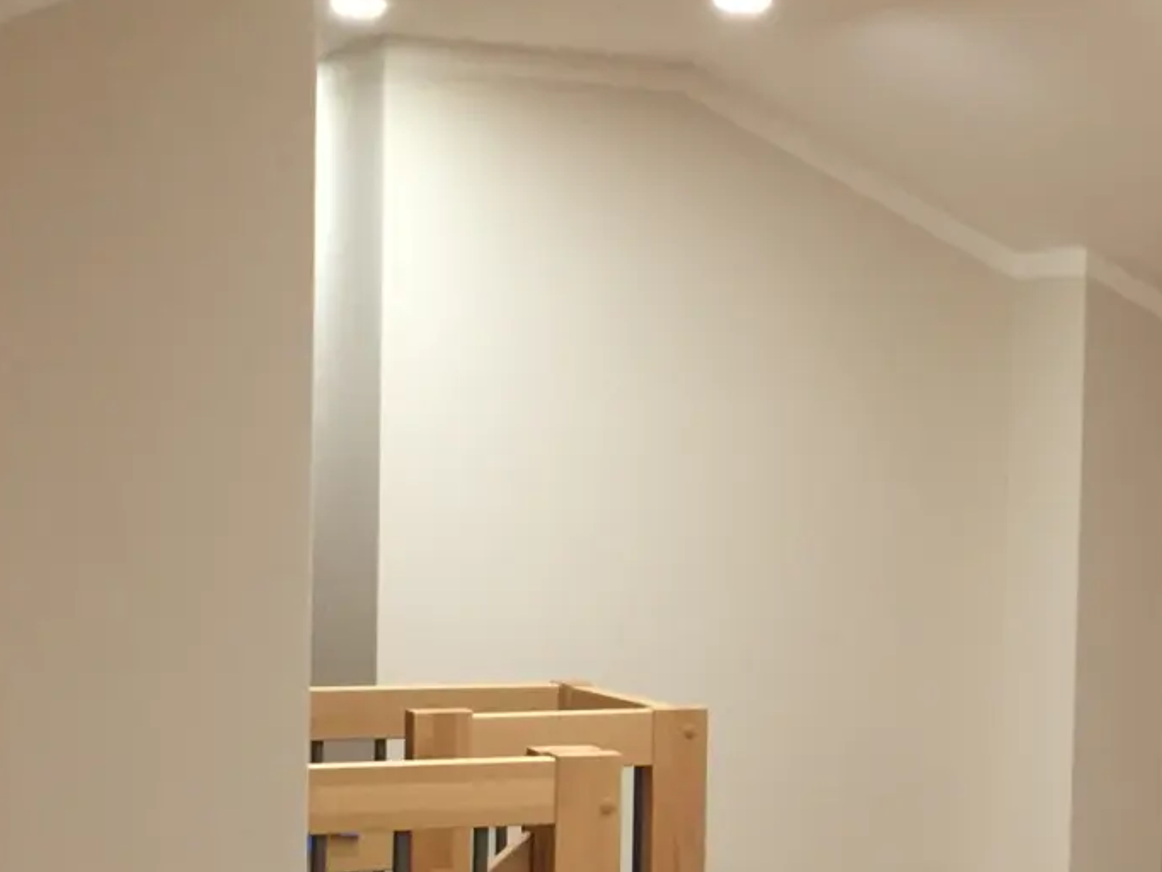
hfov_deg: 22.5
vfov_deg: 17.3
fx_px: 2854
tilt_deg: +0.4
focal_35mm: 85
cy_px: 588
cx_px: 1019
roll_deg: -3.3
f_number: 2.2
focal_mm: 4.15
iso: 160
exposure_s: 1/33
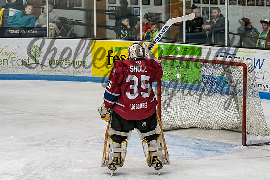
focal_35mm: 156
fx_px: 1174
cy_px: 79
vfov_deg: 8.8
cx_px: 136
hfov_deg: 13.1
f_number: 4
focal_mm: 86
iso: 2500
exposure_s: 1/800
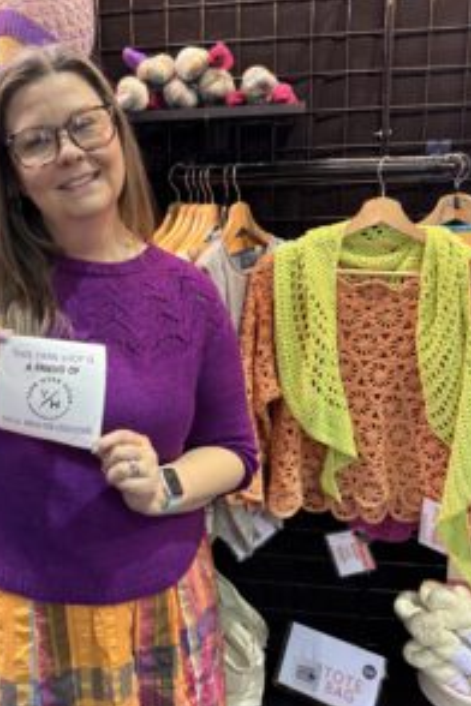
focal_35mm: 34
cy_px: 319
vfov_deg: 55.7
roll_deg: +1.2
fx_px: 667
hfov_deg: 38.2
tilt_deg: -10.5
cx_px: 135
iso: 400
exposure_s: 1/60
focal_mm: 6.76
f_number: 1.78
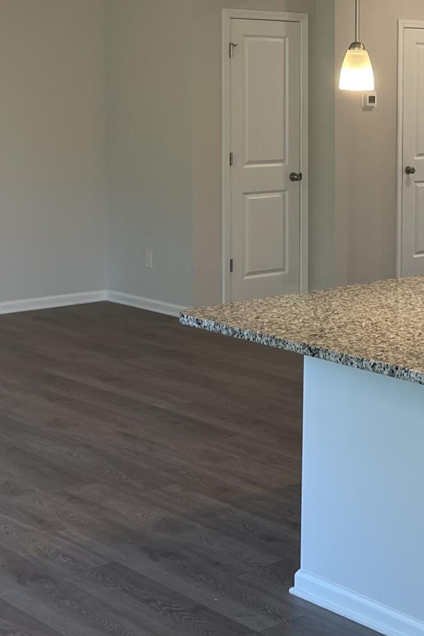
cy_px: 194
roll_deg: -1.5
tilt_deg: -5.2
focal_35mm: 69
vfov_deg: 29.0
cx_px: 493
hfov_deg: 18.8
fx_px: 1219
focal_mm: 5.1
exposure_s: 1/120
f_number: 1.6
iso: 125
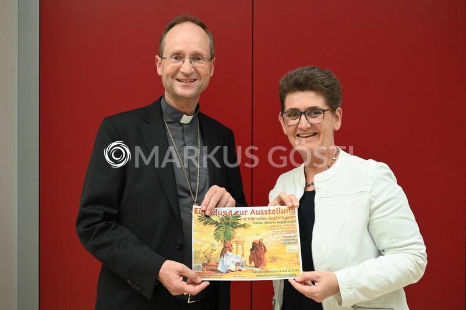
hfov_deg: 42.8
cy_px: 155
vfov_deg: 29.2
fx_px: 595
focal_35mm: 46
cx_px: 233
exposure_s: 1/200
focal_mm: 46
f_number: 9
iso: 6400
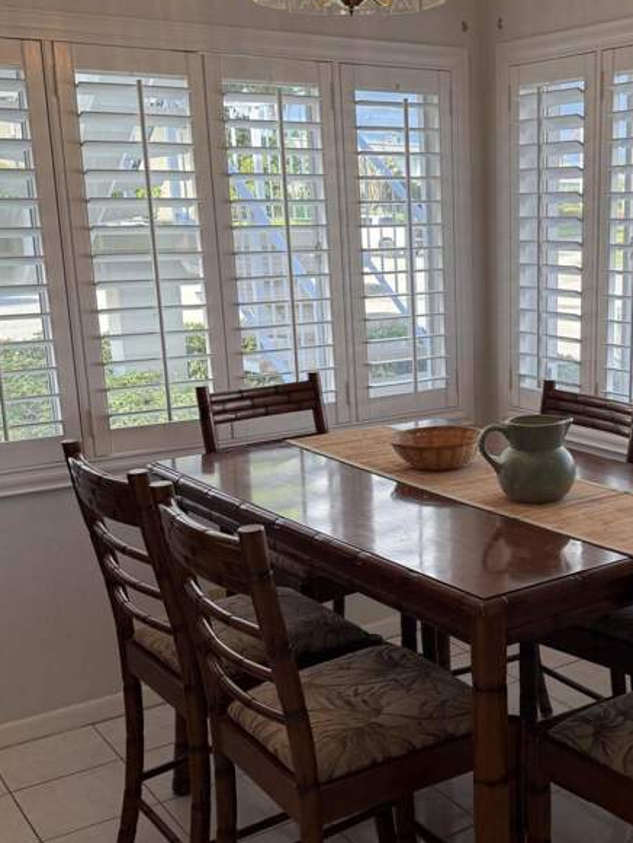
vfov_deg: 42.8
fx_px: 1072
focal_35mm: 44
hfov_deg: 32.2
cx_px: 485
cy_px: 483
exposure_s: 1/302
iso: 100
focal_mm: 6.76
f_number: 1.78
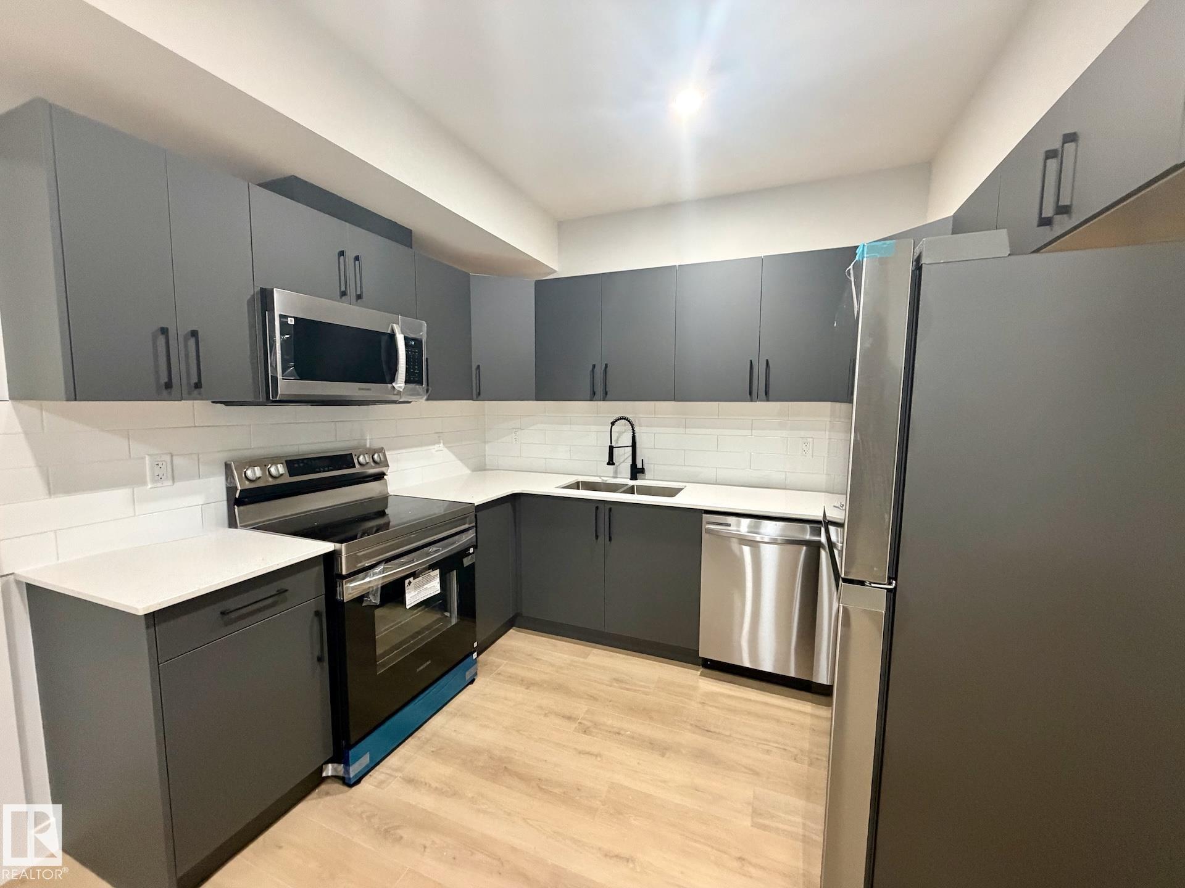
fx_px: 479
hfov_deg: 102.1
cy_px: 444
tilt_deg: -4.0
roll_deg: +0.5
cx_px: 592
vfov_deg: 85.7
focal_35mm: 14
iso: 500
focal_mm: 2.22
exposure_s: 1/60
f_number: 2.2
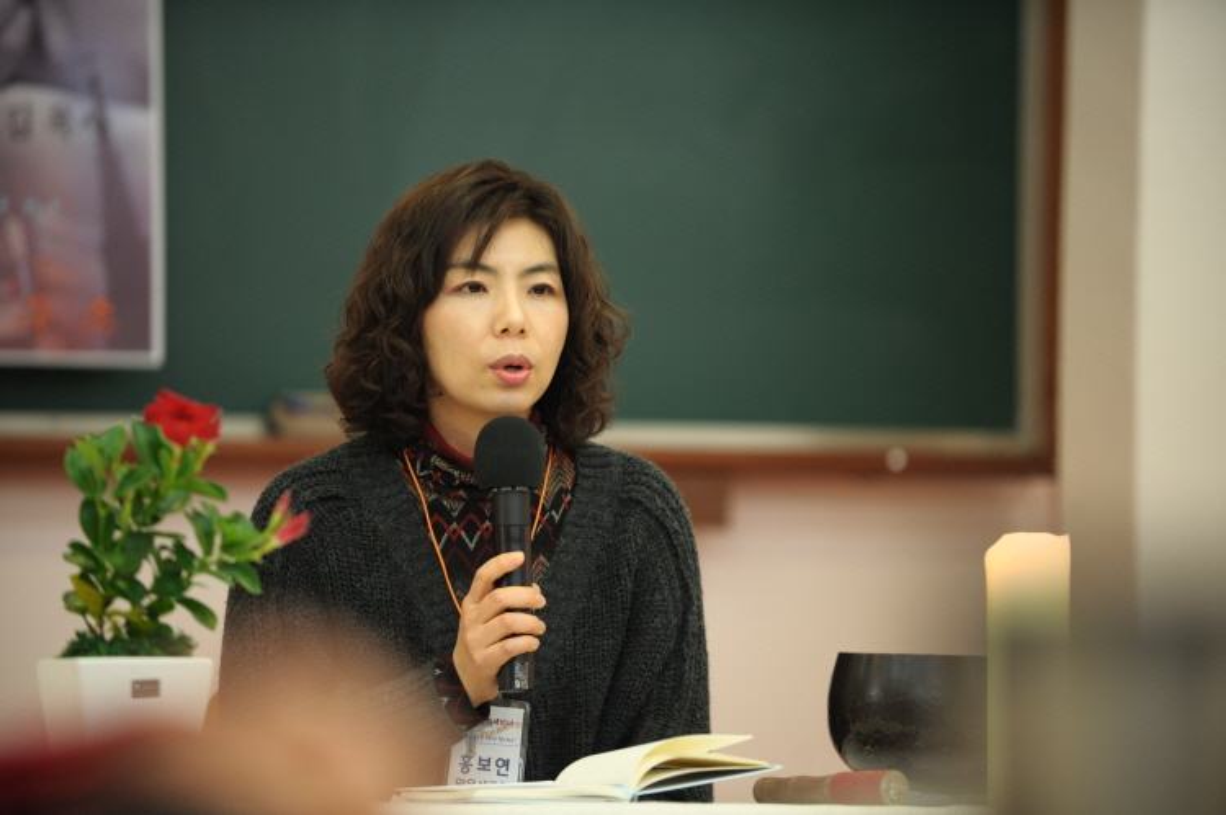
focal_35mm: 190
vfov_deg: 7.2
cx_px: 613
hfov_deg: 10.8
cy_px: 408
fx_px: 6466
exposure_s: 1/250
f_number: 2.8
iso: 1250
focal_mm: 190
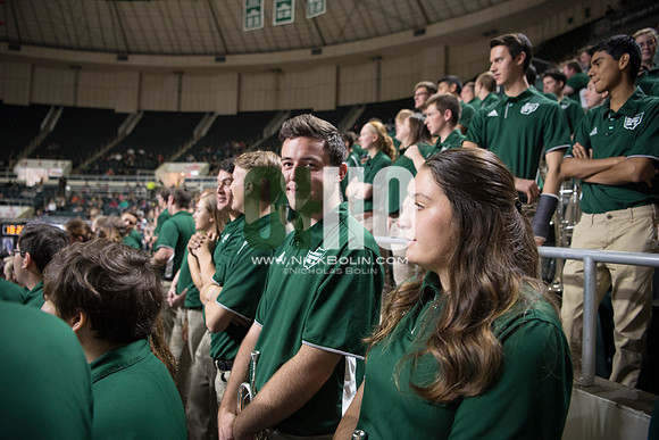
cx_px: 330
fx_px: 439
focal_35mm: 24
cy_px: 220
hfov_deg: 73.7
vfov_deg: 53.2
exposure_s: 1/200
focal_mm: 24
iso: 2000
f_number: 2.8
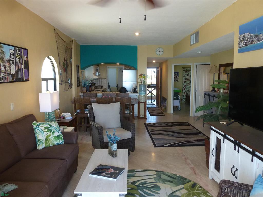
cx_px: 132
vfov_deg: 54.9
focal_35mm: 25
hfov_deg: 69.4
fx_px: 190
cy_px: 98
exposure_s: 1/30
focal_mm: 4.1
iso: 200
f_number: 3.3
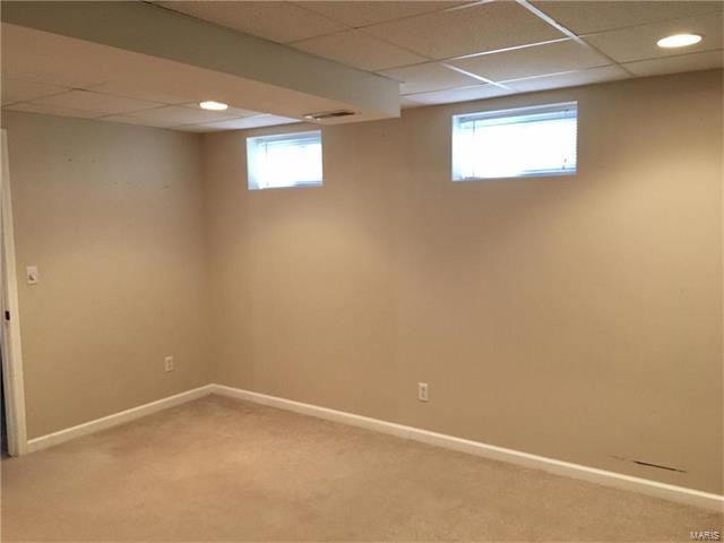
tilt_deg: -5.9
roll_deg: +1.3
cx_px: 362
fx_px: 607
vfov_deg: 48.2
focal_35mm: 29
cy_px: 272
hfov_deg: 61.7
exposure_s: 1/30
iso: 125
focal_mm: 4.15
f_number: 2.2
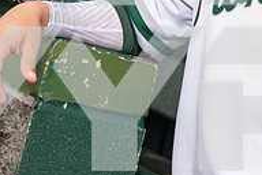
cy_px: -58
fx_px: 931
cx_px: 188
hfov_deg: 16.0
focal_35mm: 128
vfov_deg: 10.5
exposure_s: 1/125
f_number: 6.3
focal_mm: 41
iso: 100
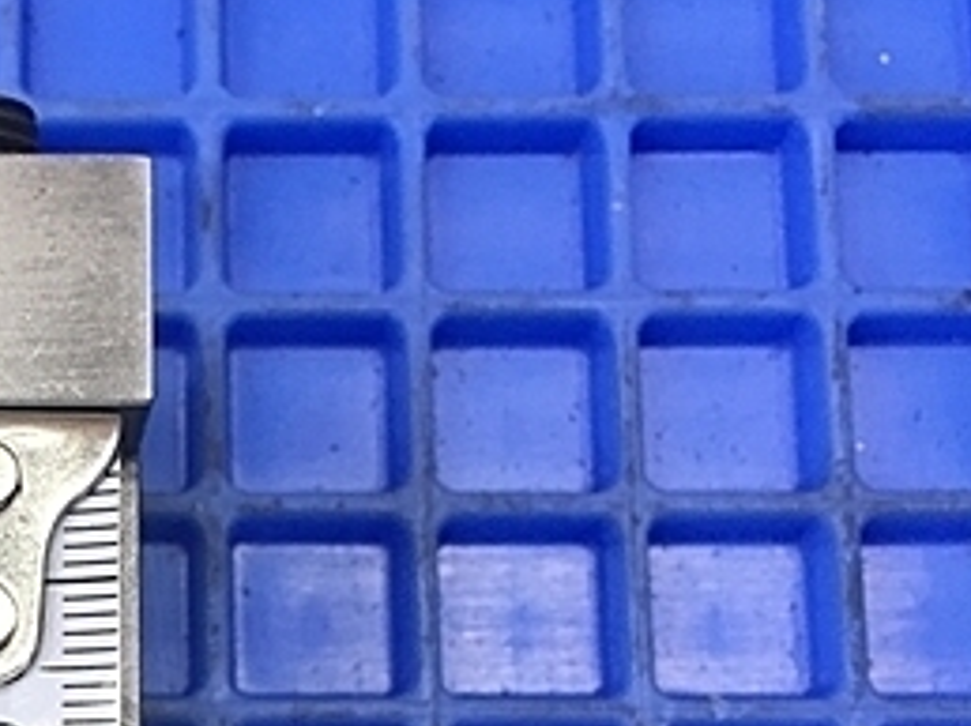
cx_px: -45
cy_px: 692
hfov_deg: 25.4
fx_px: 2018
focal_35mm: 72
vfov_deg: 19.9
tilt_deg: -81.9
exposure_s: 1/30
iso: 100
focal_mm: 4.15
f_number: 2.2
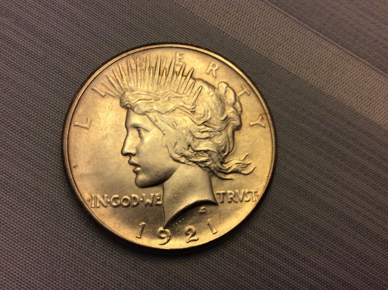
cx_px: 194
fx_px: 358
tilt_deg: -77.6
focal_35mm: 32
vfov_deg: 44.1
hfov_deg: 56.9
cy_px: 145
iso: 64
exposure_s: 1/24
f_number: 2.4
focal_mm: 3.3
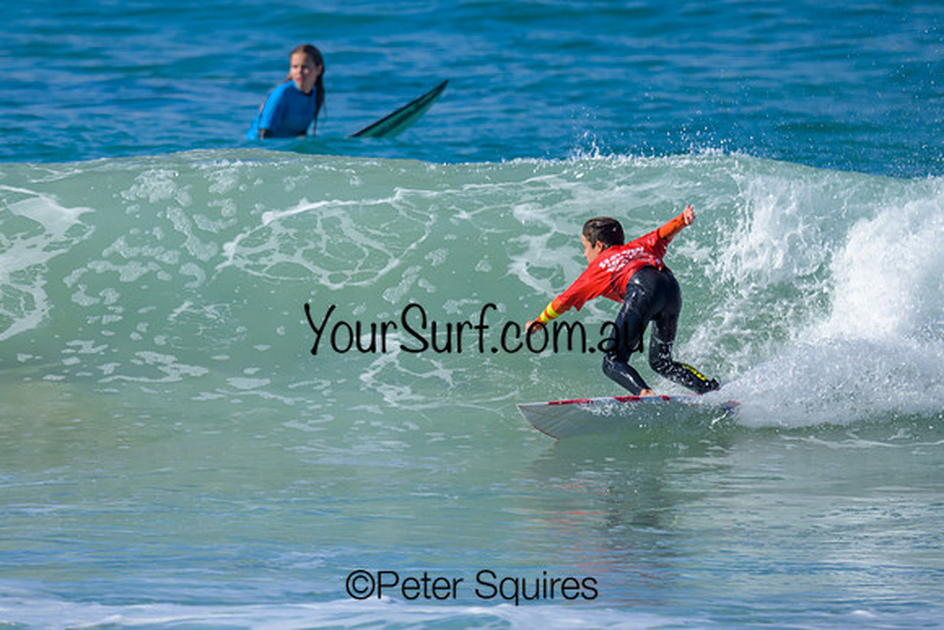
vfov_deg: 1.3
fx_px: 28808
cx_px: 456
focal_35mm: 1098
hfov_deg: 1.9
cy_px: 295
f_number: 6.3
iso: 320
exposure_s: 1/2000
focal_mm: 800
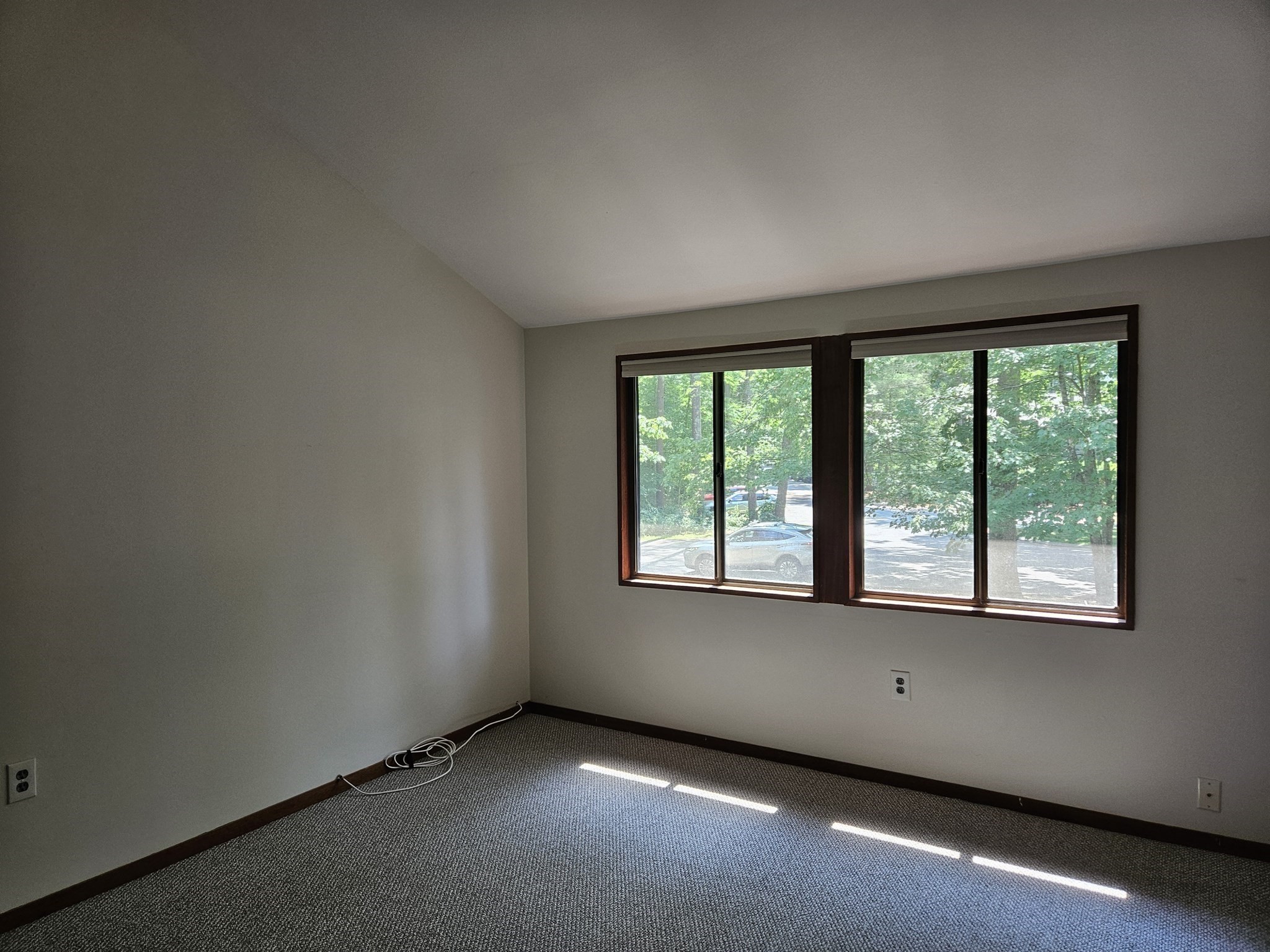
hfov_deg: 73.9
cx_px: 635
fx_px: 844
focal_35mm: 23
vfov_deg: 58.9
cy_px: 476
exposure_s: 1/120
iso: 125
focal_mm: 5.4
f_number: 1.8
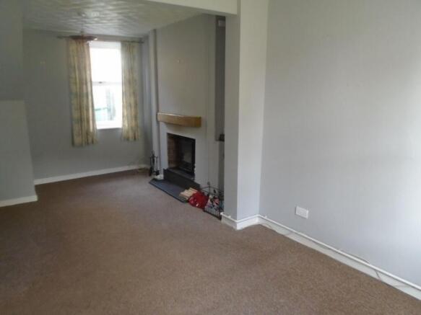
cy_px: 158
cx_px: 210
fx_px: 316
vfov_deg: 53.0
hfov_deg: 67.3
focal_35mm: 26
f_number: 3.2
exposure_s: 1/30
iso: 320
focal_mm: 4.6
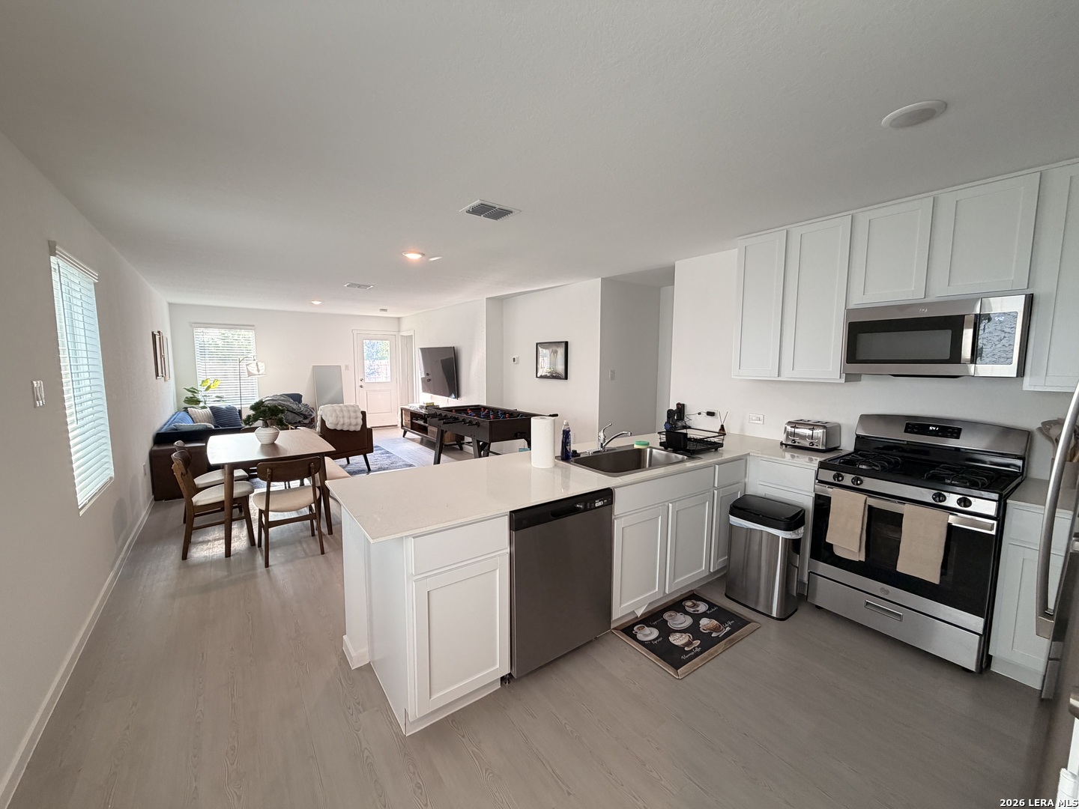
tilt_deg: -5.6
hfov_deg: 102.1
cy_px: 404
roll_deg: -0.1
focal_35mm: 14
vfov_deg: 85.7
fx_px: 436
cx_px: 540
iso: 200
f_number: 2.2
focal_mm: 2.22
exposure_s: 1/60
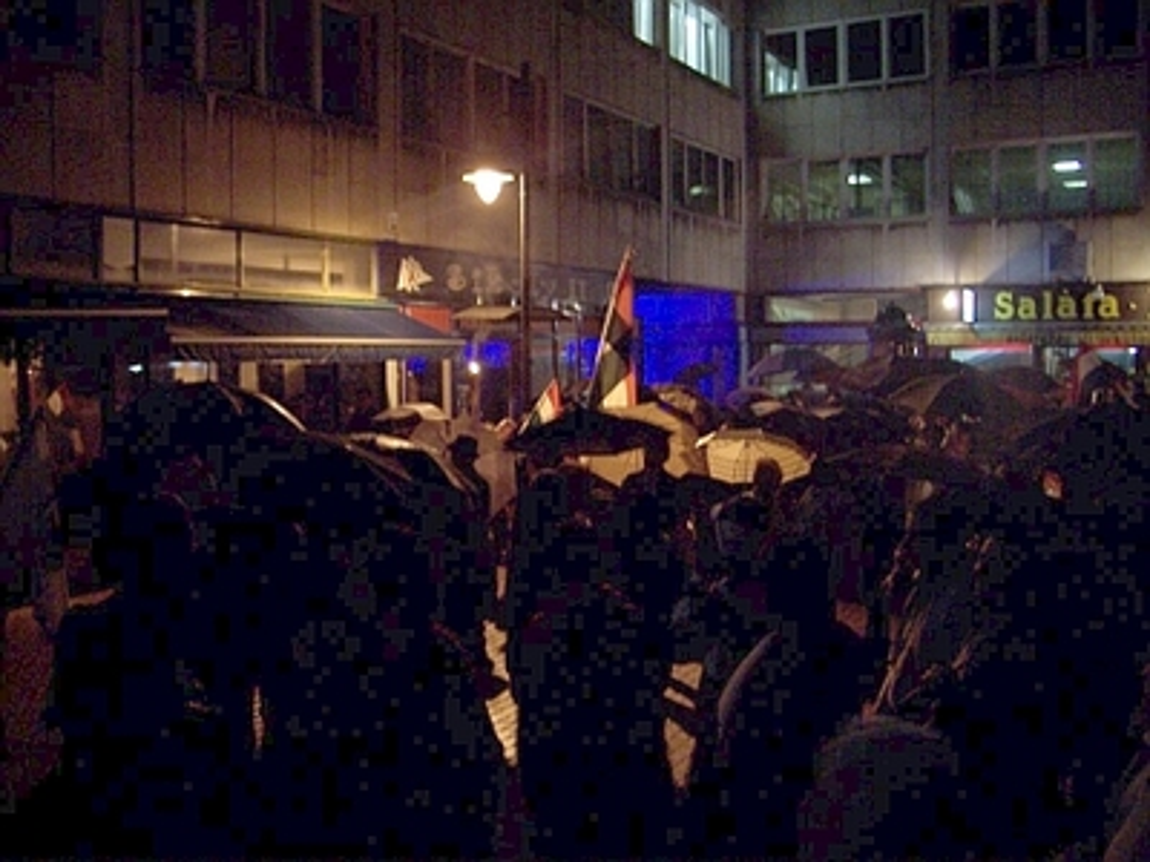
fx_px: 1130
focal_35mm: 34
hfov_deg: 54.0
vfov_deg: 41.8
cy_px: 431
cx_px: 575
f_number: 2.7
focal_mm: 5.6
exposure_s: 1/8
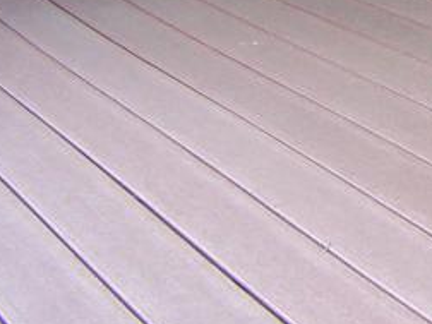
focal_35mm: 146
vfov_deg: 9.7
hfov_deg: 12.5
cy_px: -216
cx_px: 756
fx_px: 1822
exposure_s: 1/30
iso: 80
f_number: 2.8
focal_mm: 5.85
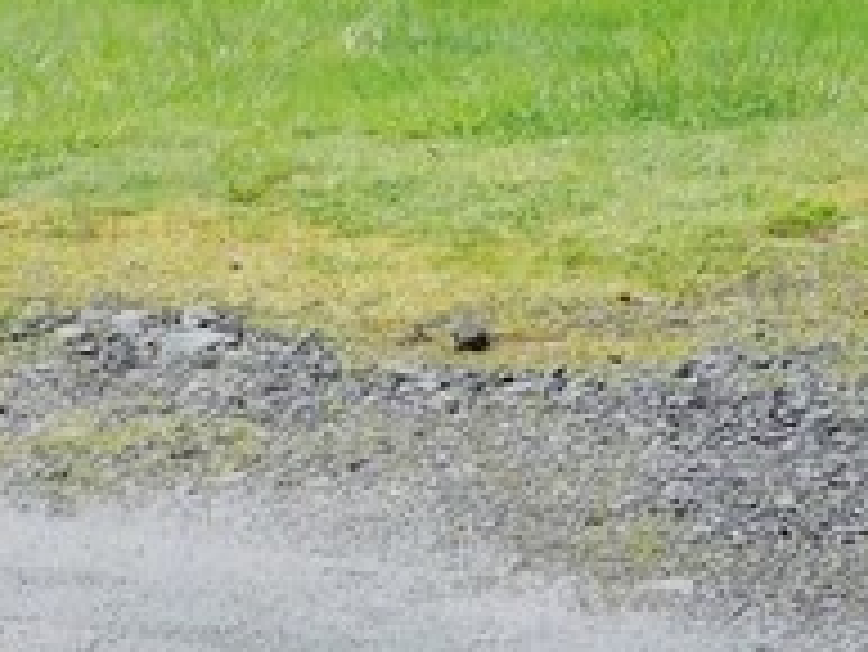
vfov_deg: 5.9
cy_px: -967
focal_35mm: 239
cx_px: 1385
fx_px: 5997
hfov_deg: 8.1
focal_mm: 8
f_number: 3.7
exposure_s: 1/200
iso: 125
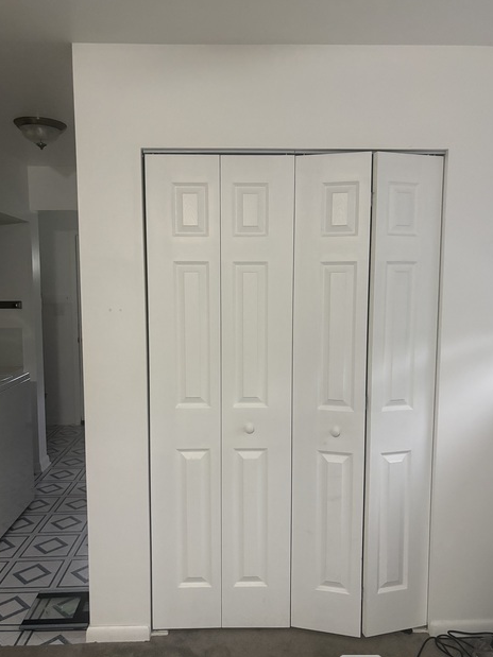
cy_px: 343
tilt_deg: -2.5
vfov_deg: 63.4
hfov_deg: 49.7
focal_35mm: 28
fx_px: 532
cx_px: 245
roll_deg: +1.0
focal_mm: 5.96
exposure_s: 1/60
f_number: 1.6
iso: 500
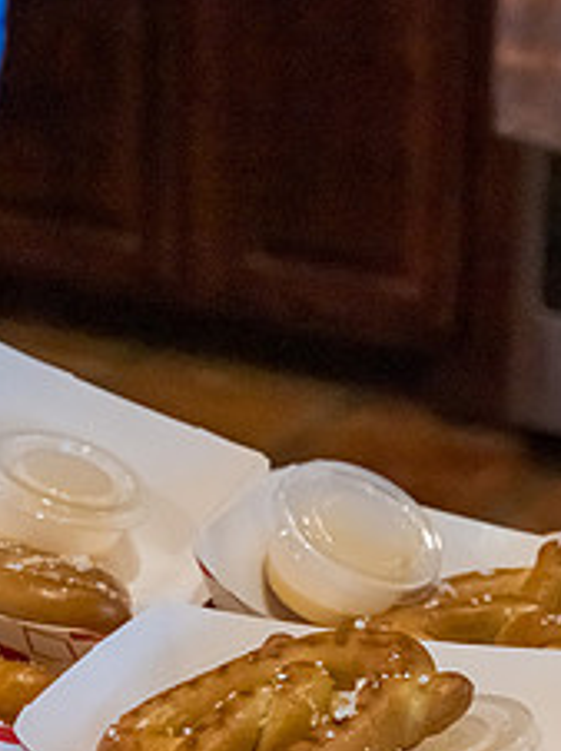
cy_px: 660
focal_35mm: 168
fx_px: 3637
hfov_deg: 8.8
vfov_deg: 11.7
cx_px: 89
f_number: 6.3
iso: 12800
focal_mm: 55
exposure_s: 1/320
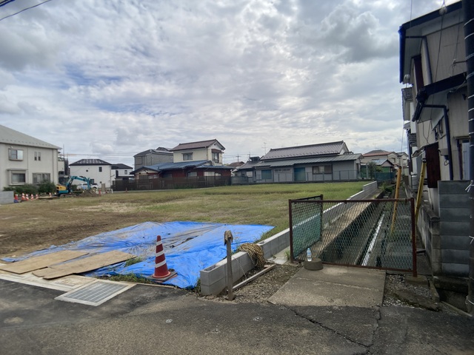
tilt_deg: +1.9
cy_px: 178
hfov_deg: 63.4
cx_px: 237
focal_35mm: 28
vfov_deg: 49.7
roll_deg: +2.0
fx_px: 383
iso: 20
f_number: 1.8
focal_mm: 3.99
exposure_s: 1/3040
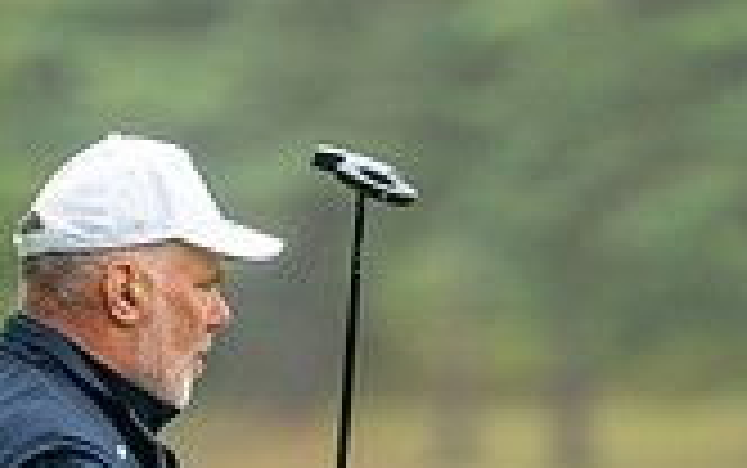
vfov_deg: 1.6
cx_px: 450
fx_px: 16868
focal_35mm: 828
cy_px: 864
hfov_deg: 2.5
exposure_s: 1/1250
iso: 800
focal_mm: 300
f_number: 4
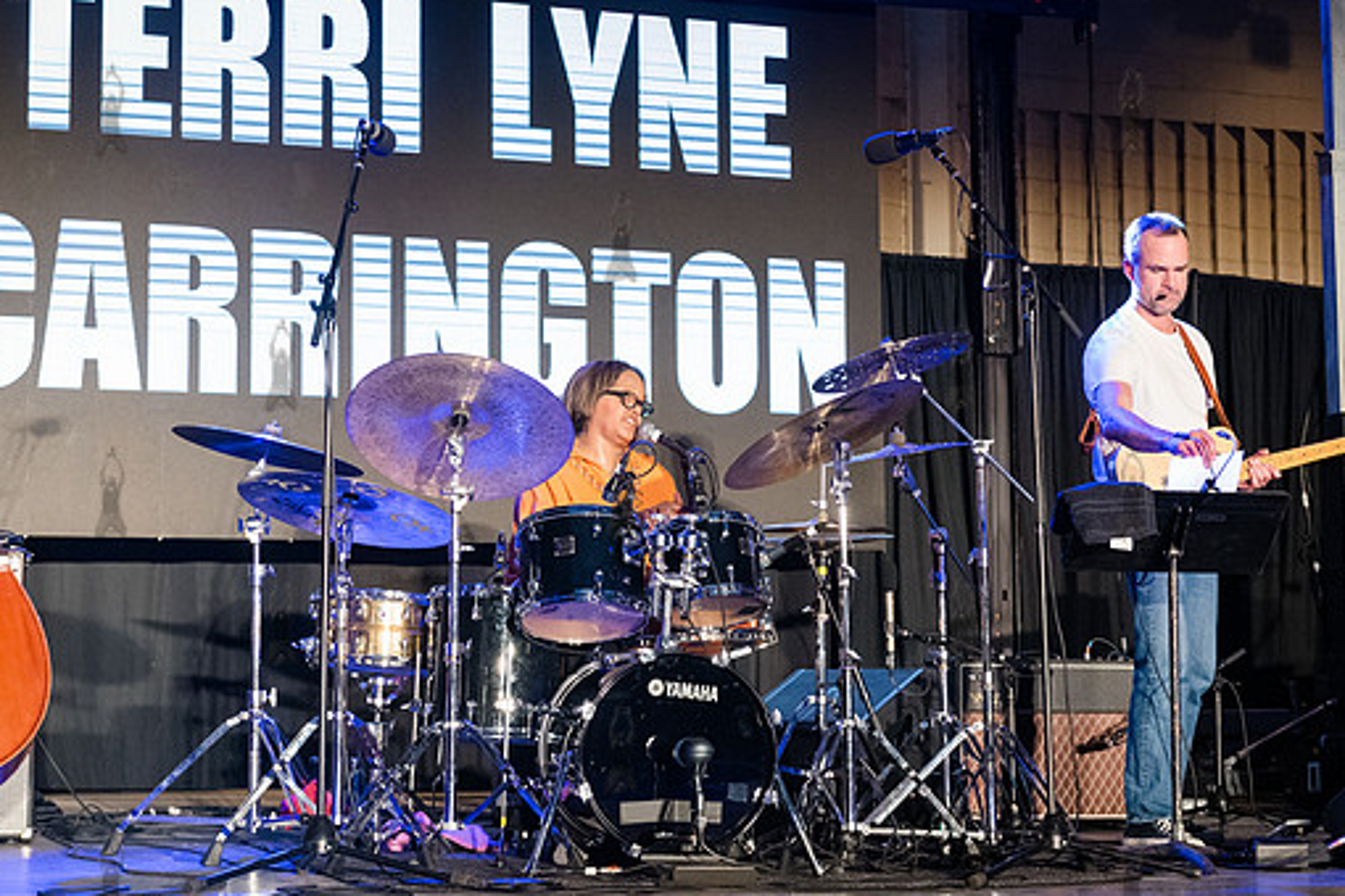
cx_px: 620
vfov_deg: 20.9
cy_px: 491
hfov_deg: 30.9
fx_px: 2428
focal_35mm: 65
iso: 6400
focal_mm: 56
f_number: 3.5
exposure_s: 1/640
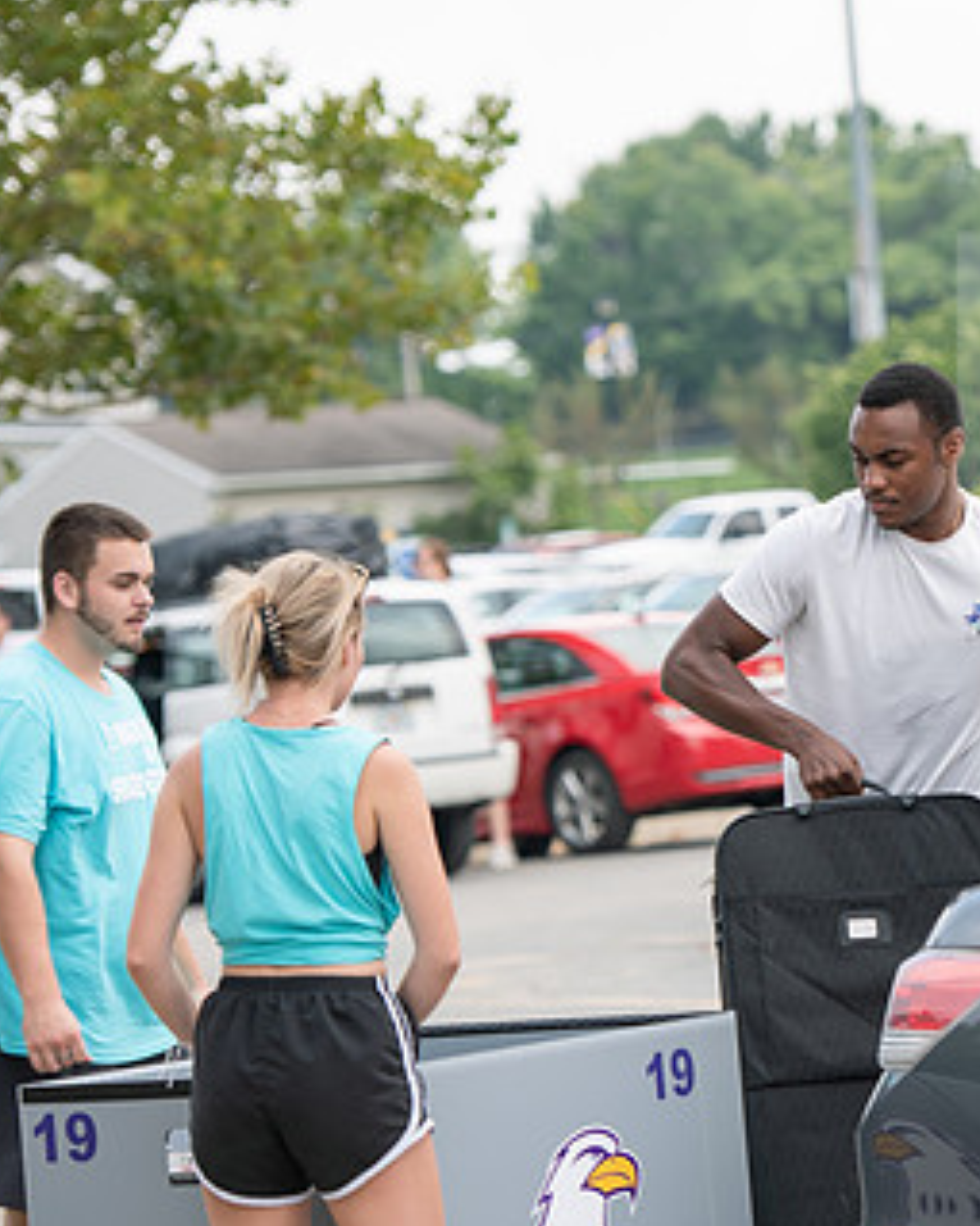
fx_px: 6928
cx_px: 842
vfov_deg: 10.1
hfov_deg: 8.1
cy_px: 698
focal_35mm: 191
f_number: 3.2
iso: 80
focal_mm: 112
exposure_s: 1/320
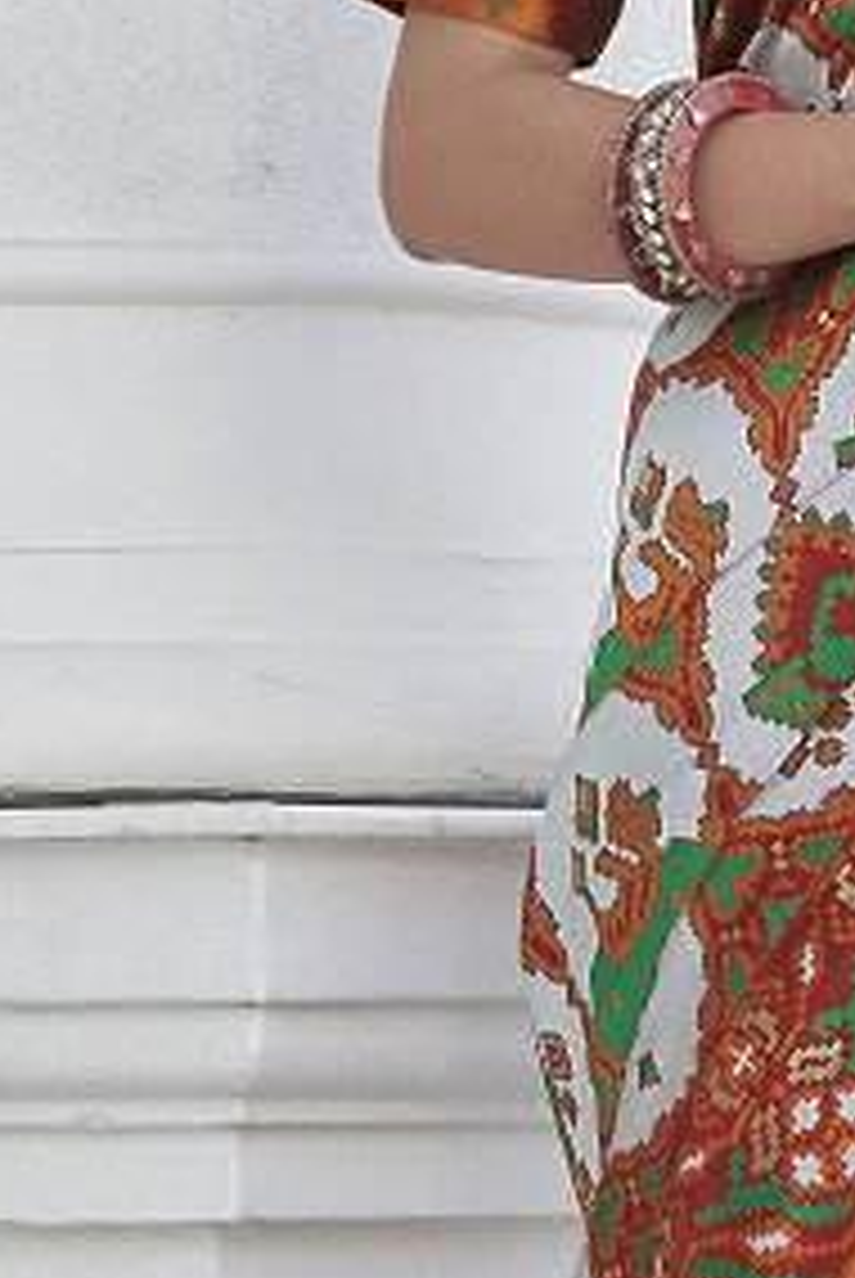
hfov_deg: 3.1
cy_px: 187
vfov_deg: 4.6
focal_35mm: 448
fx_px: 15920
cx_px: 1328
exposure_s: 1/200
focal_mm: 85
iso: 200
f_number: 3.5
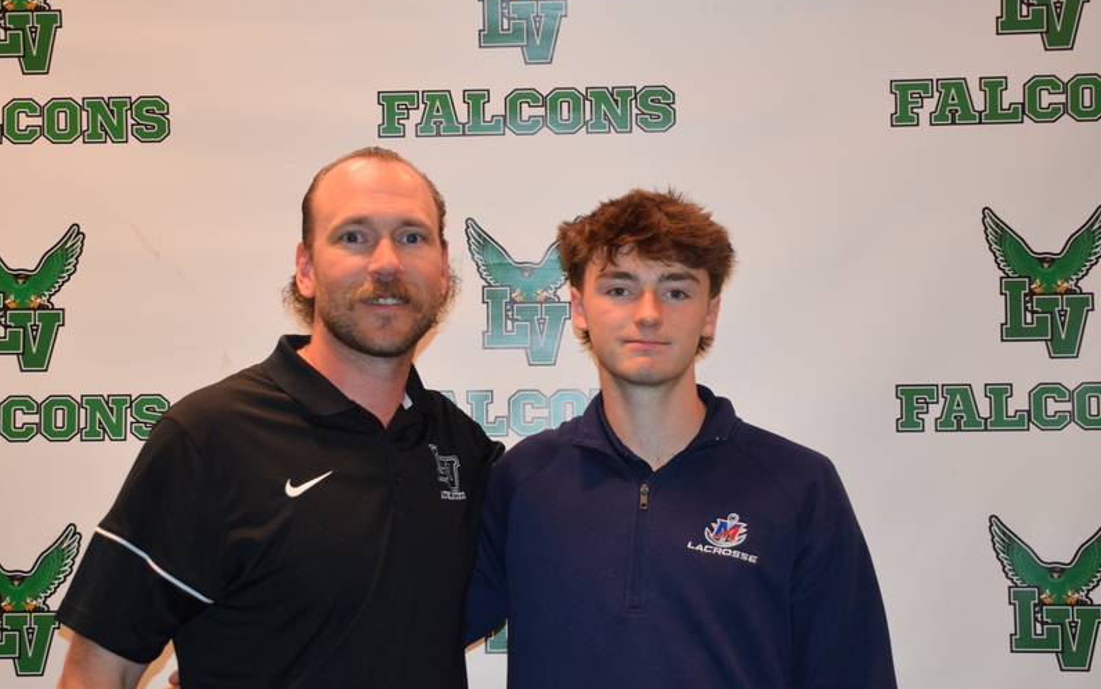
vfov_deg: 22.0
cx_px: 528
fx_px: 1771
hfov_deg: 34.5
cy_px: 387
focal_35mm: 59
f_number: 4.5
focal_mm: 30
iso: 800
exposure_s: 1/80
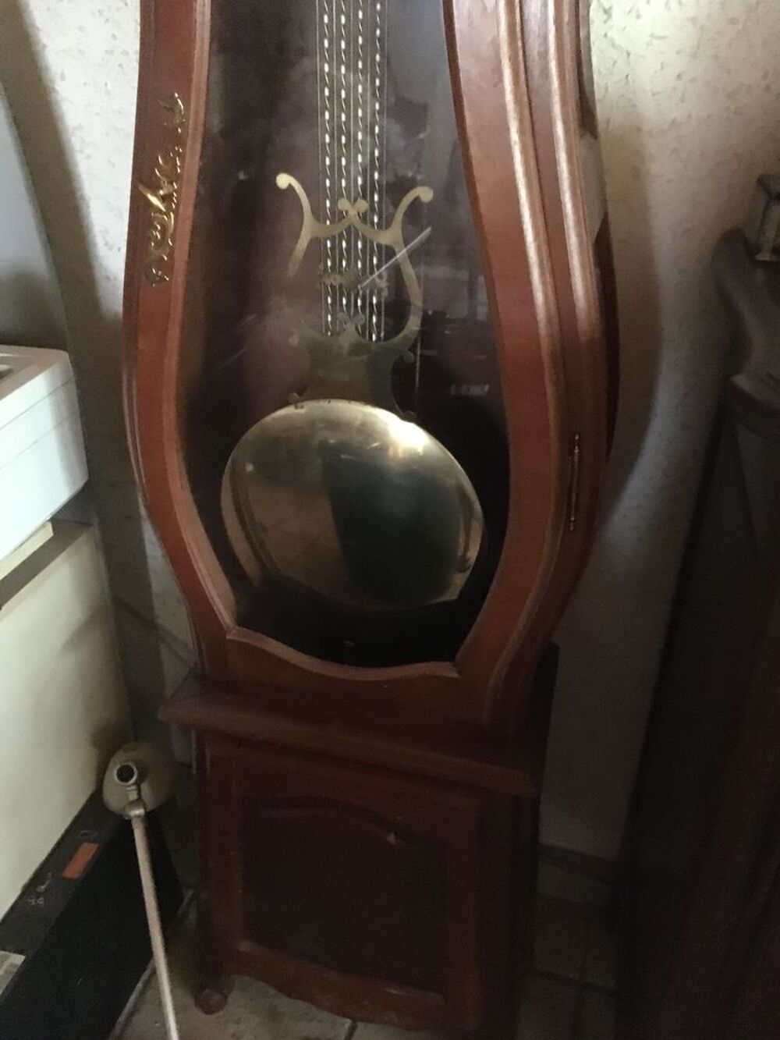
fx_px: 871
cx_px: 390
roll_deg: +0.8
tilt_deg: -30.0
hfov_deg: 48.2
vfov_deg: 61.7
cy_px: 520
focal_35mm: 29
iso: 1250
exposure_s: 1/17
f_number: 2.2
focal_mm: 4.15
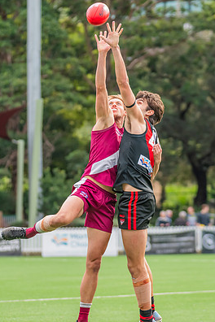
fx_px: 2911
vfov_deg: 6.3
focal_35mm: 325
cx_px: 99
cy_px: 168
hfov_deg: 4.2
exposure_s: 1/1250
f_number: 4.5
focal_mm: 190
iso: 800
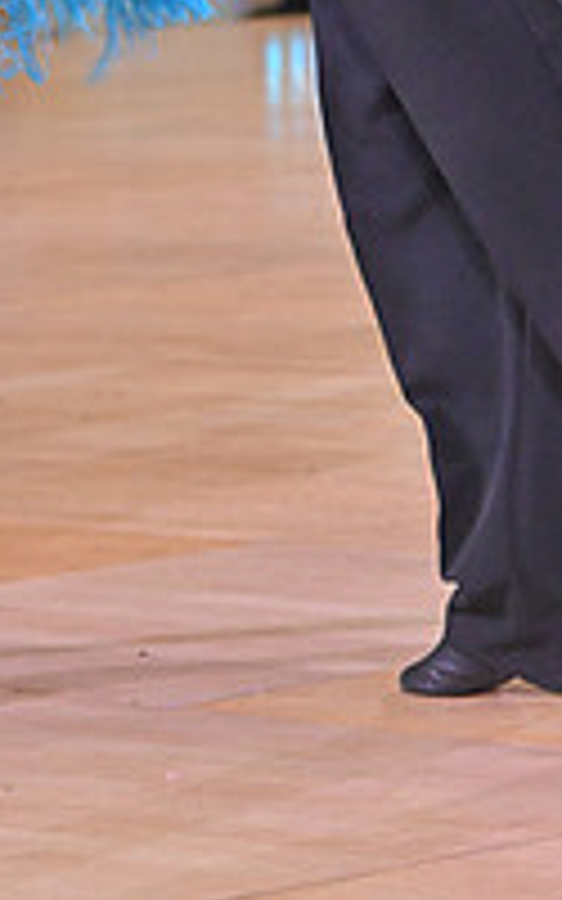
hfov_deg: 4.2
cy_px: -176
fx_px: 7621
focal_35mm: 311
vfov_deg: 6.7
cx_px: 65
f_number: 5.6
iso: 4000
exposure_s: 1/400
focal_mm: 105
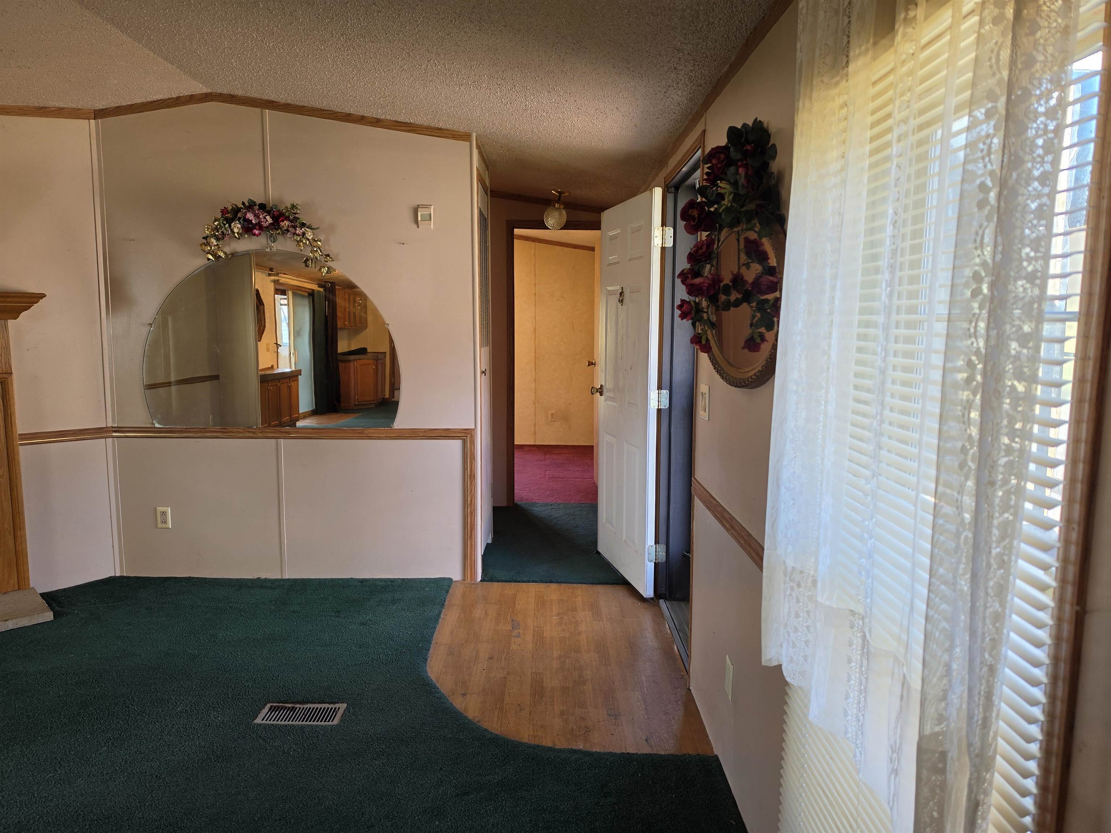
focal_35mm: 23
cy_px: 416
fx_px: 738
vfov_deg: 58.9
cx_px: 556
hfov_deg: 73.9
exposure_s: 1/120
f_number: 1.4
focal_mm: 6.5
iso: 80
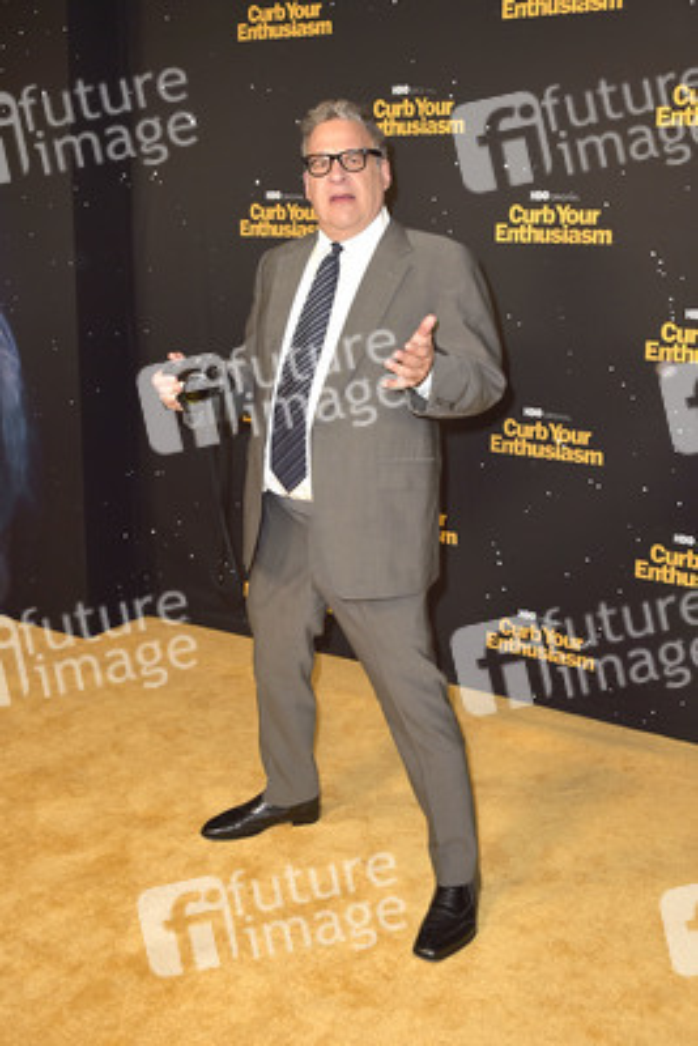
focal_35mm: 34
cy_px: 523
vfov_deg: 55.8
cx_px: 349
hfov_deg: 38.9
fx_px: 988
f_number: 7.1
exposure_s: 1/250
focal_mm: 34
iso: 320
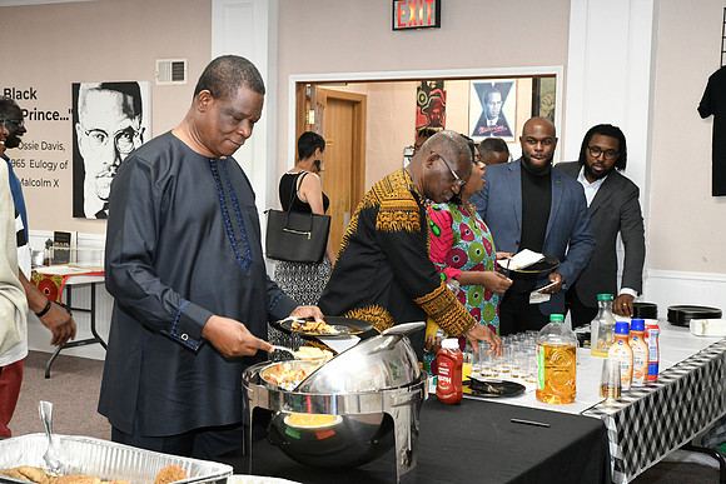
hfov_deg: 36.2
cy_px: 242
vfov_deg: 24.6
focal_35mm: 55
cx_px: 363
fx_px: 1109
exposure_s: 1/60
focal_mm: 55
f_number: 11
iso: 6400
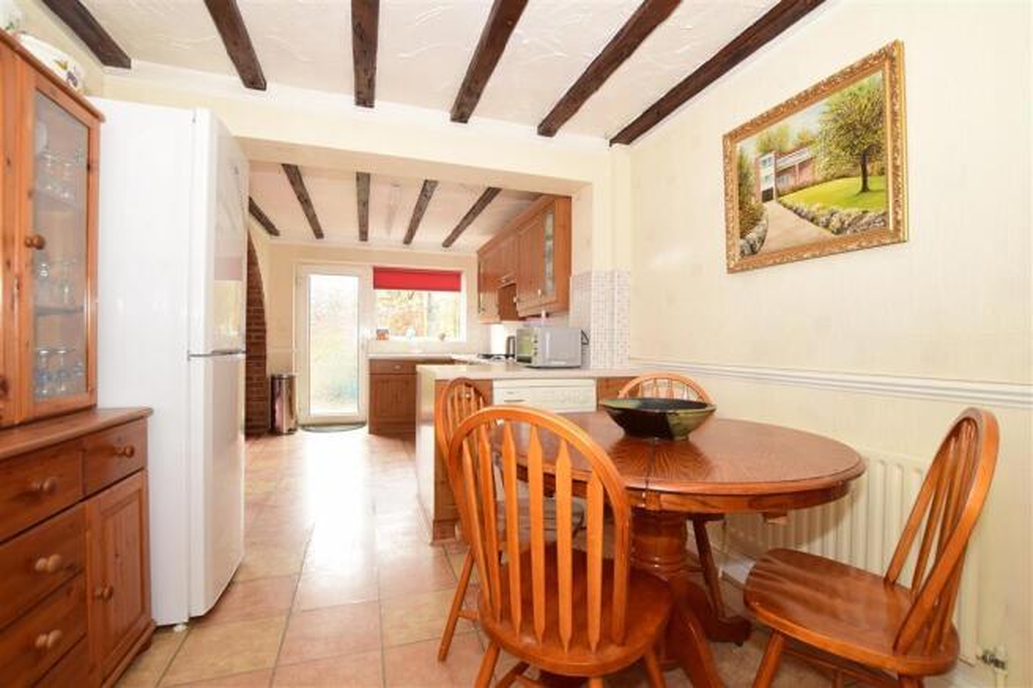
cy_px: 344
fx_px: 430
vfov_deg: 77.3
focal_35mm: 15
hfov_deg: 100.4
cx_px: 516
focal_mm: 10
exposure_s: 1/13
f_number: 7.1
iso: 400
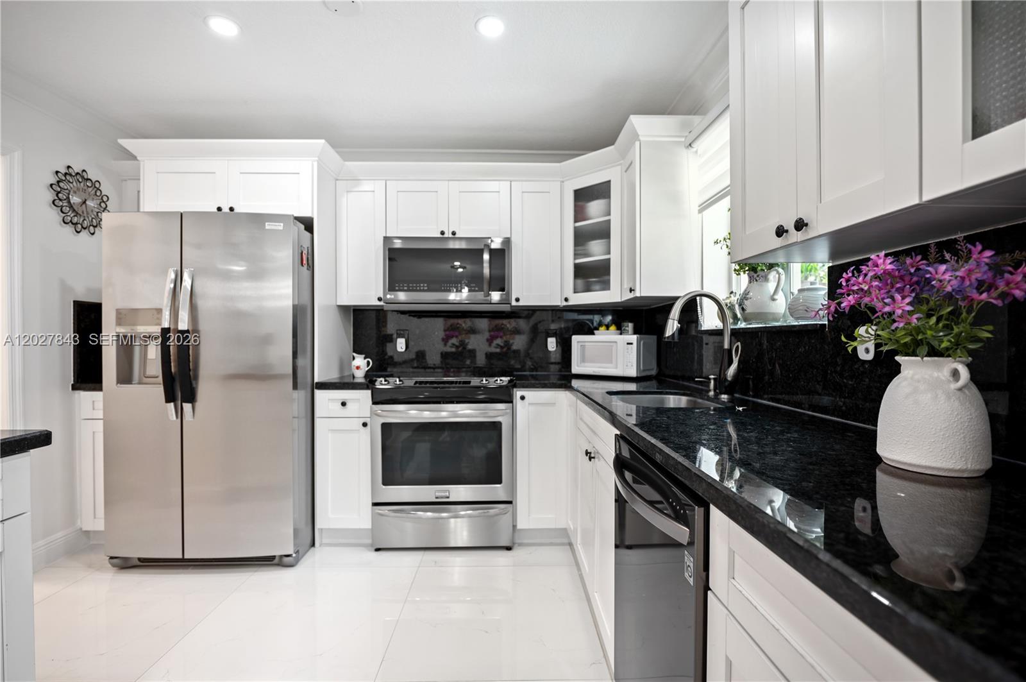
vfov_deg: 73.6
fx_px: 455
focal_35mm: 16
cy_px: 341
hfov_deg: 96.8
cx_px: 513
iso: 200
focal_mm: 16
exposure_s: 1/20
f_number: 2.8
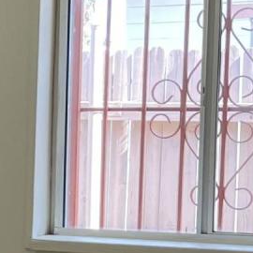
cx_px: -279
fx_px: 1406
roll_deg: -1.2
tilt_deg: -3.1
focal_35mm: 170
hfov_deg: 9.5
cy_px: 214
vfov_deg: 10.2
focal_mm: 5.1
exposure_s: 1/120
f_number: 1.6
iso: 50
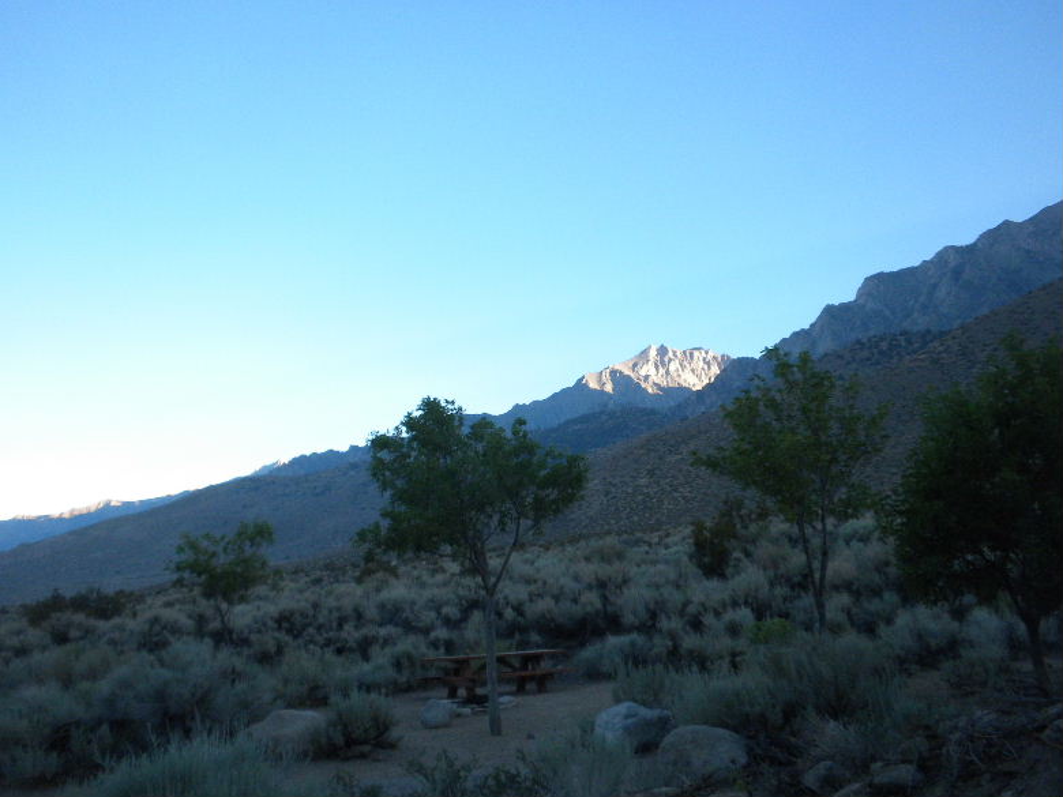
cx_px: 532
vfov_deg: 38.7
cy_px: 398
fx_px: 1136
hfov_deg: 50.1
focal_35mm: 37
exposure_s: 1/610
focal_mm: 6.6
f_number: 3.5
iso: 345
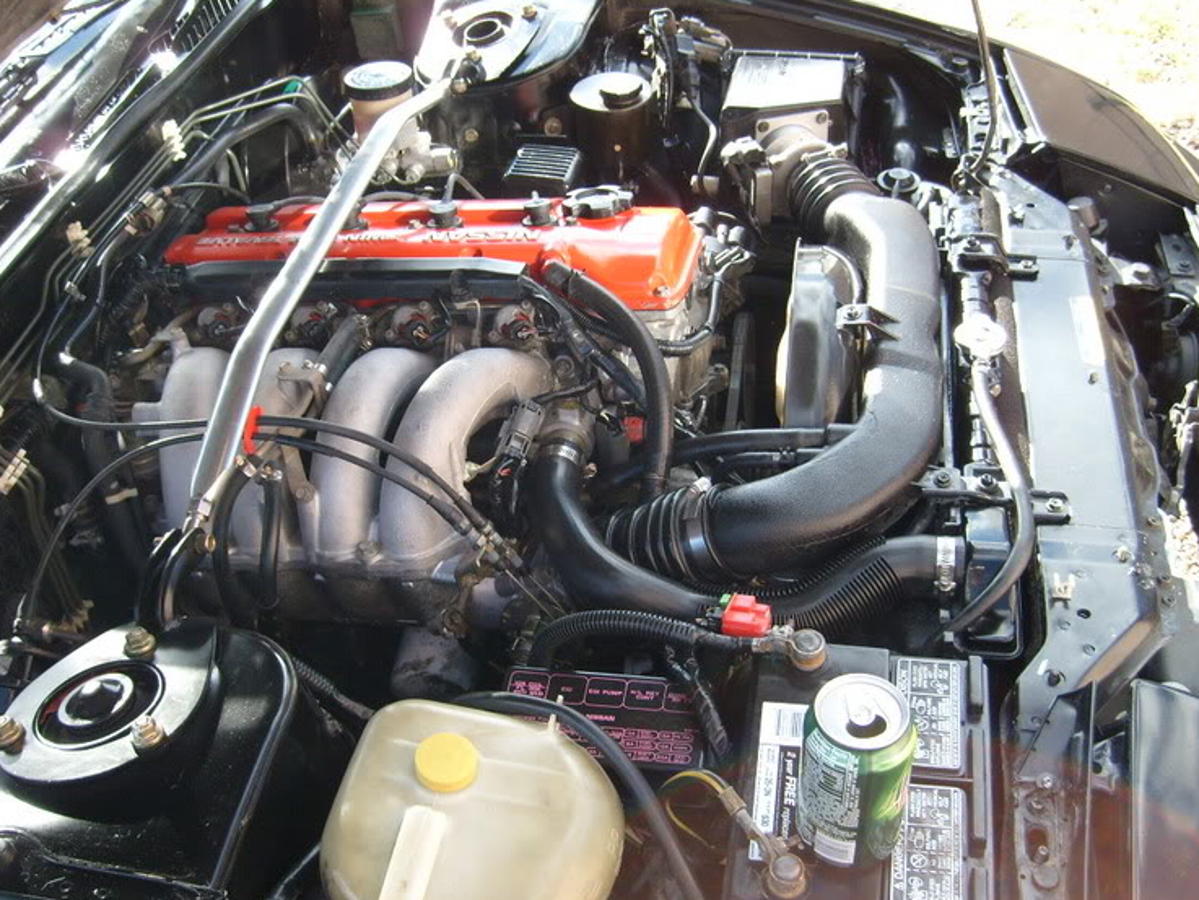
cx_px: 589
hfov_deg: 49.0
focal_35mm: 38
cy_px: 457
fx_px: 1316
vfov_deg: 37.7
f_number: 2.8
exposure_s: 1/180
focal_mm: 5.8
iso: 80
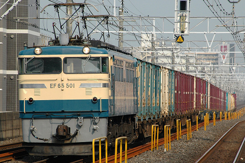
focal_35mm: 300
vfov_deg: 4.6
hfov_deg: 6.9
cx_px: 122
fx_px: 2040
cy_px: 82
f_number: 7.1
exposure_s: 1/640
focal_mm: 200
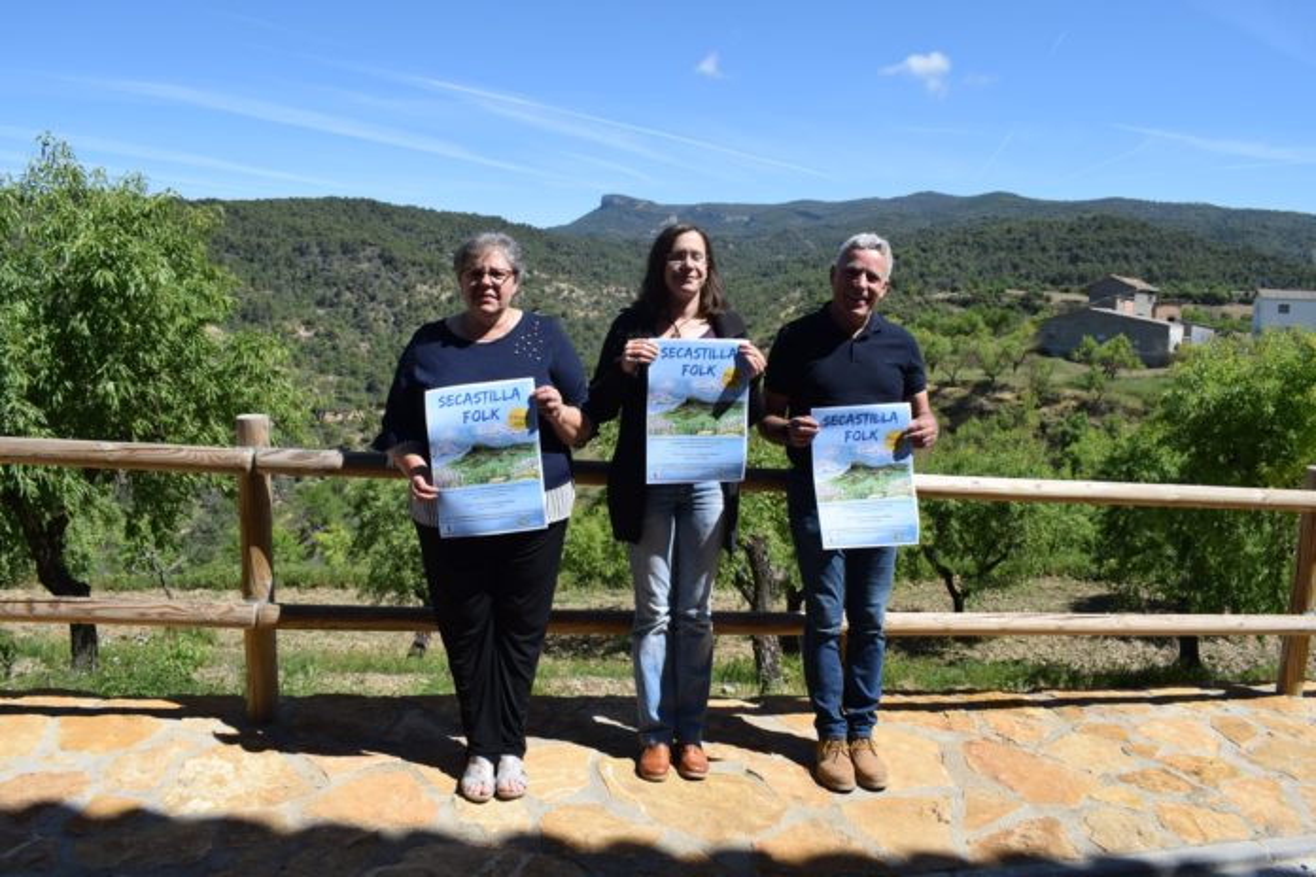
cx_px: 658
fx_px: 987
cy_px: 438
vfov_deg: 47.9
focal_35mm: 27
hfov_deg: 67.4
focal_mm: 18
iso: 200
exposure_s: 1/400
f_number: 10
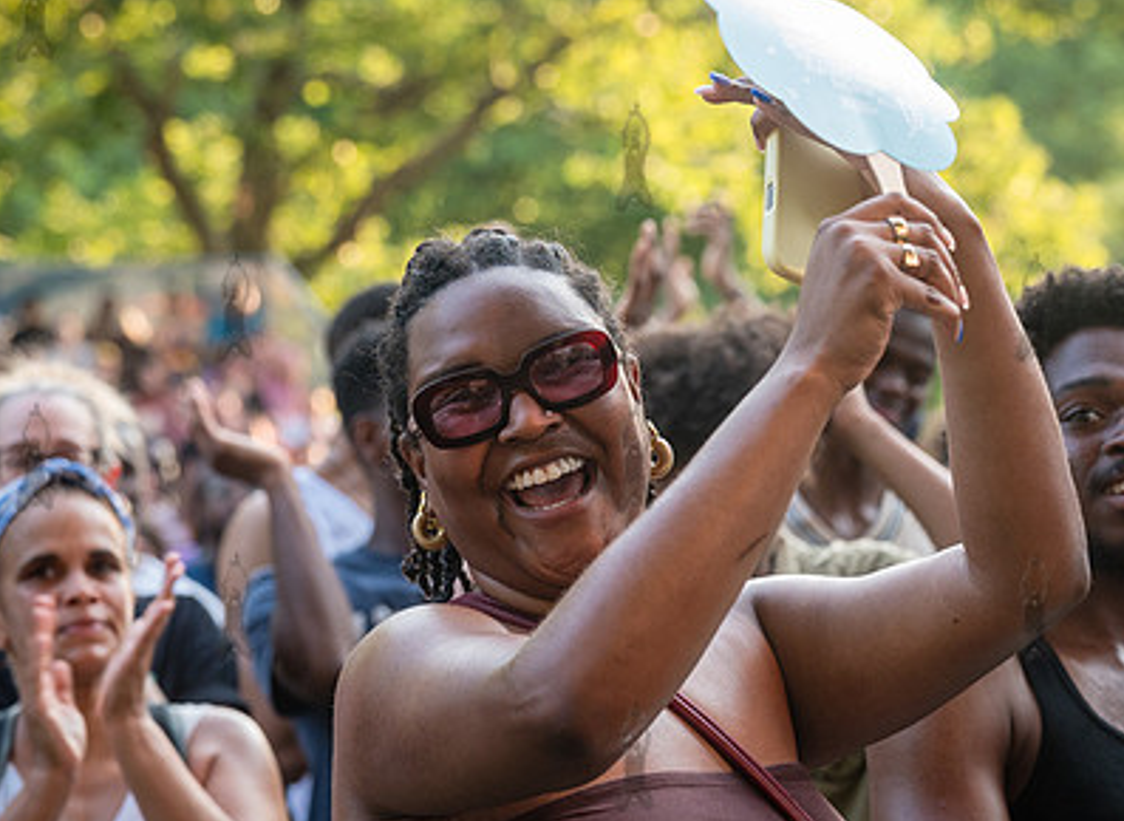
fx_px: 4375
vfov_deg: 10.7
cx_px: 538
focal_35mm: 136
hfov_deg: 14.6
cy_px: 445
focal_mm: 86
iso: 1000
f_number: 4.5
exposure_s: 1/320
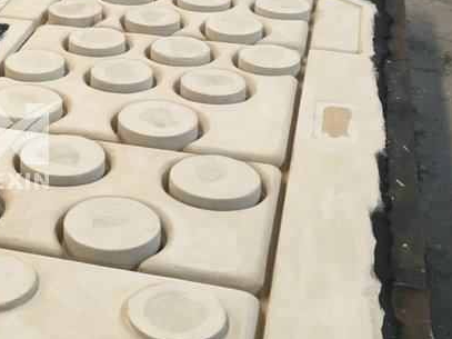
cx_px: 23
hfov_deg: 31.7
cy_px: 143
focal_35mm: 57
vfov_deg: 25.6
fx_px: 744
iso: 25
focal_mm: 4.15
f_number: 2.2
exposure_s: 1/33
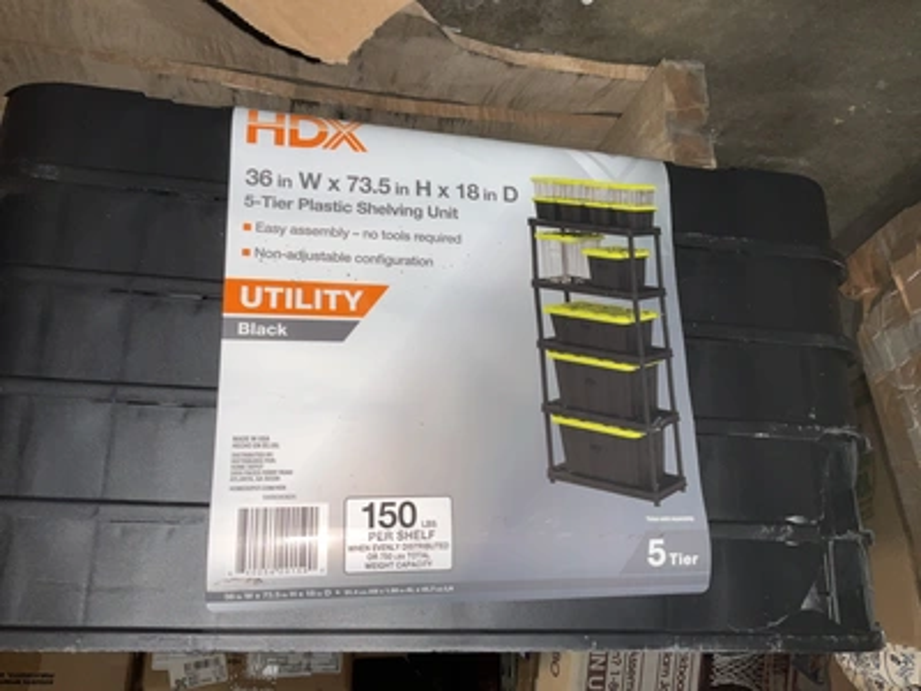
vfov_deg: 48.2
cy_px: 346
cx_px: 460
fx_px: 772
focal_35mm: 29
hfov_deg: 61.7
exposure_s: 1/40
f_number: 1.8
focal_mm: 3
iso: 16
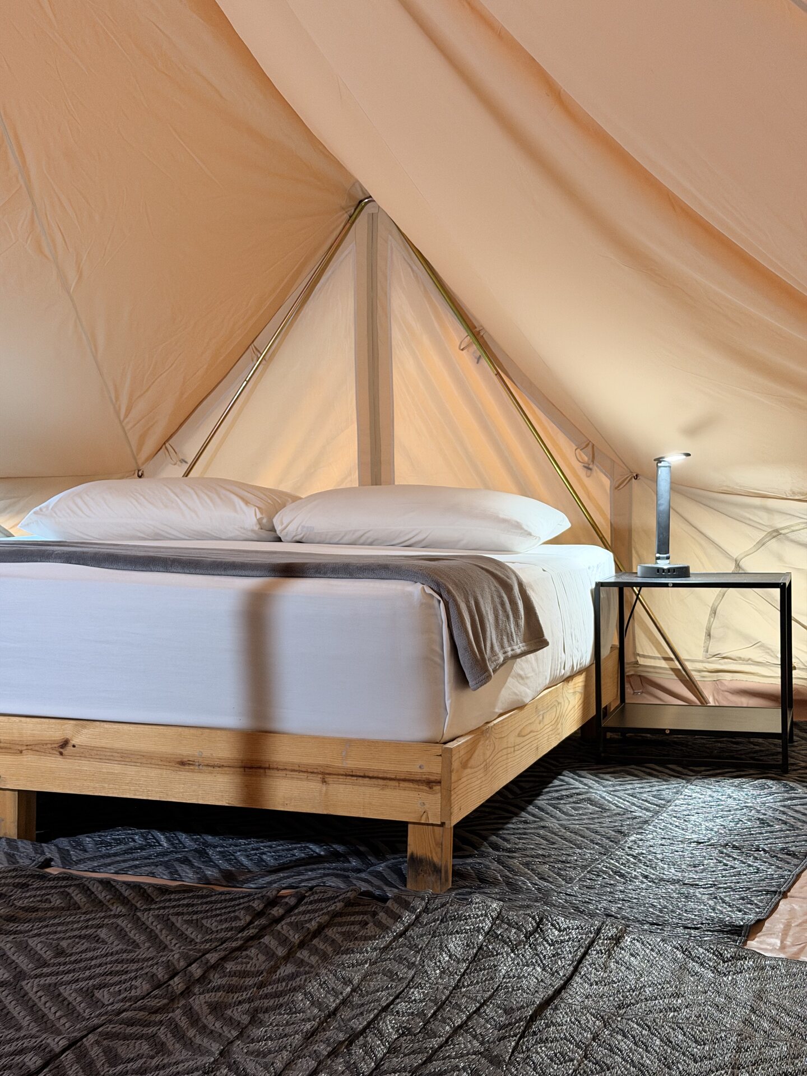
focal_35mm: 48
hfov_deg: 30.3
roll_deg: +0.6
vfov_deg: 39.7
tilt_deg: -2.6
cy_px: 538
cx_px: 404
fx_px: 1492
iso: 400
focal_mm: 6.76
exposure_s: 1/40
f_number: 1.78
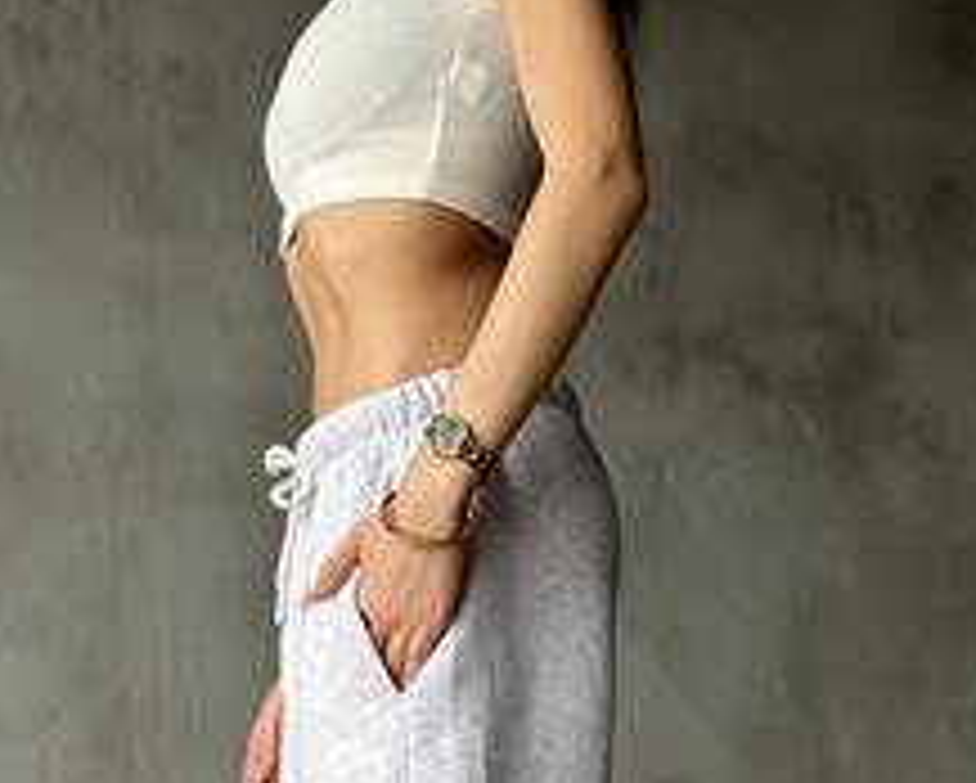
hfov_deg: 20.8
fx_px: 2660
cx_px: 463
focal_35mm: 92
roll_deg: -1.2
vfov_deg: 16.2
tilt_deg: +2.5
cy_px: 900
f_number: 1.78
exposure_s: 1/97
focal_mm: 6.86
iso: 125
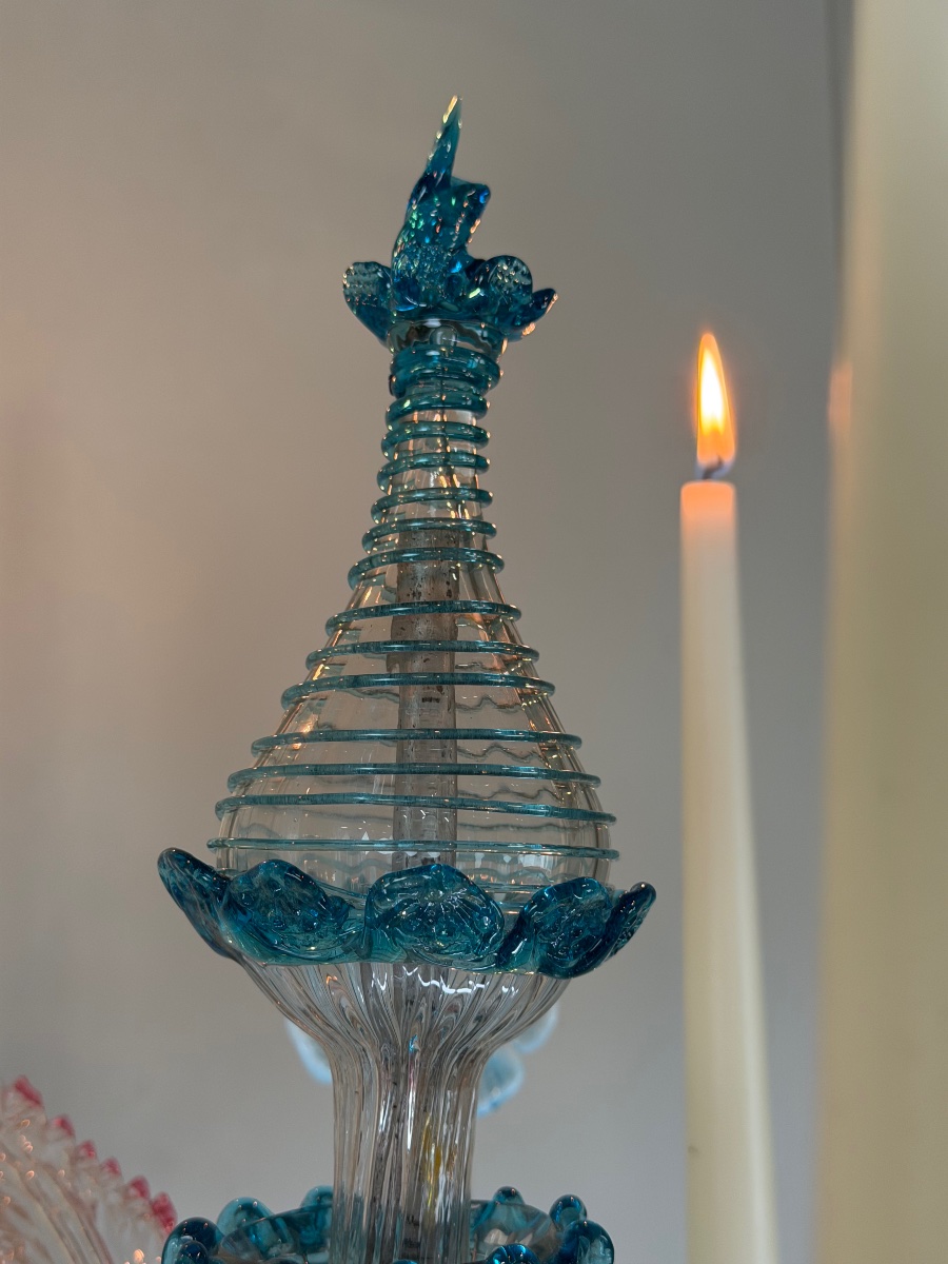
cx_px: 474
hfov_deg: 30.3
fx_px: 1753
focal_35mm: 48
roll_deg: +1.1
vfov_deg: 39.7
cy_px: 632
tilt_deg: +10.1
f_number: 1.78
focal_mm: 6.76
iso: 160
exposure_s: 1/100
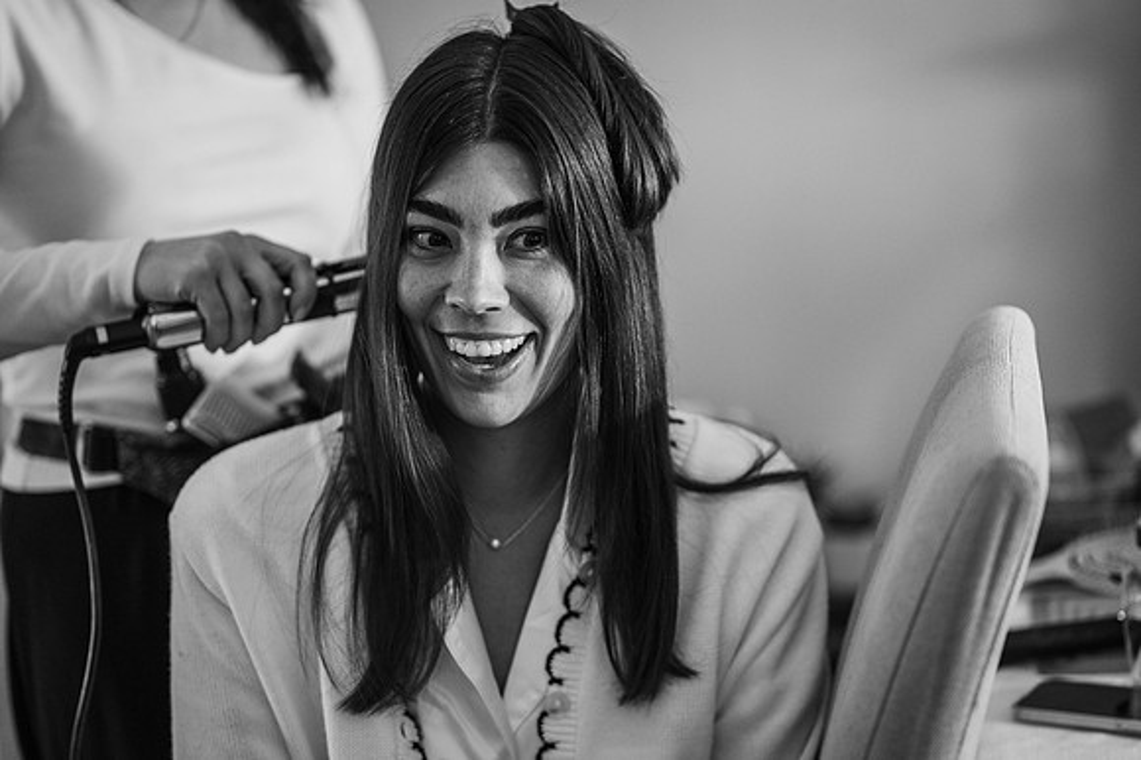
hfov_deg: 23.9
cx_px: 570
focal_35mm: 85
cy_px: 380
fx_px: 2692
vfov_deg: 16.1
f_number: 1.8
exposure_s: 1/200
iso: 1000
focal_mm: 85
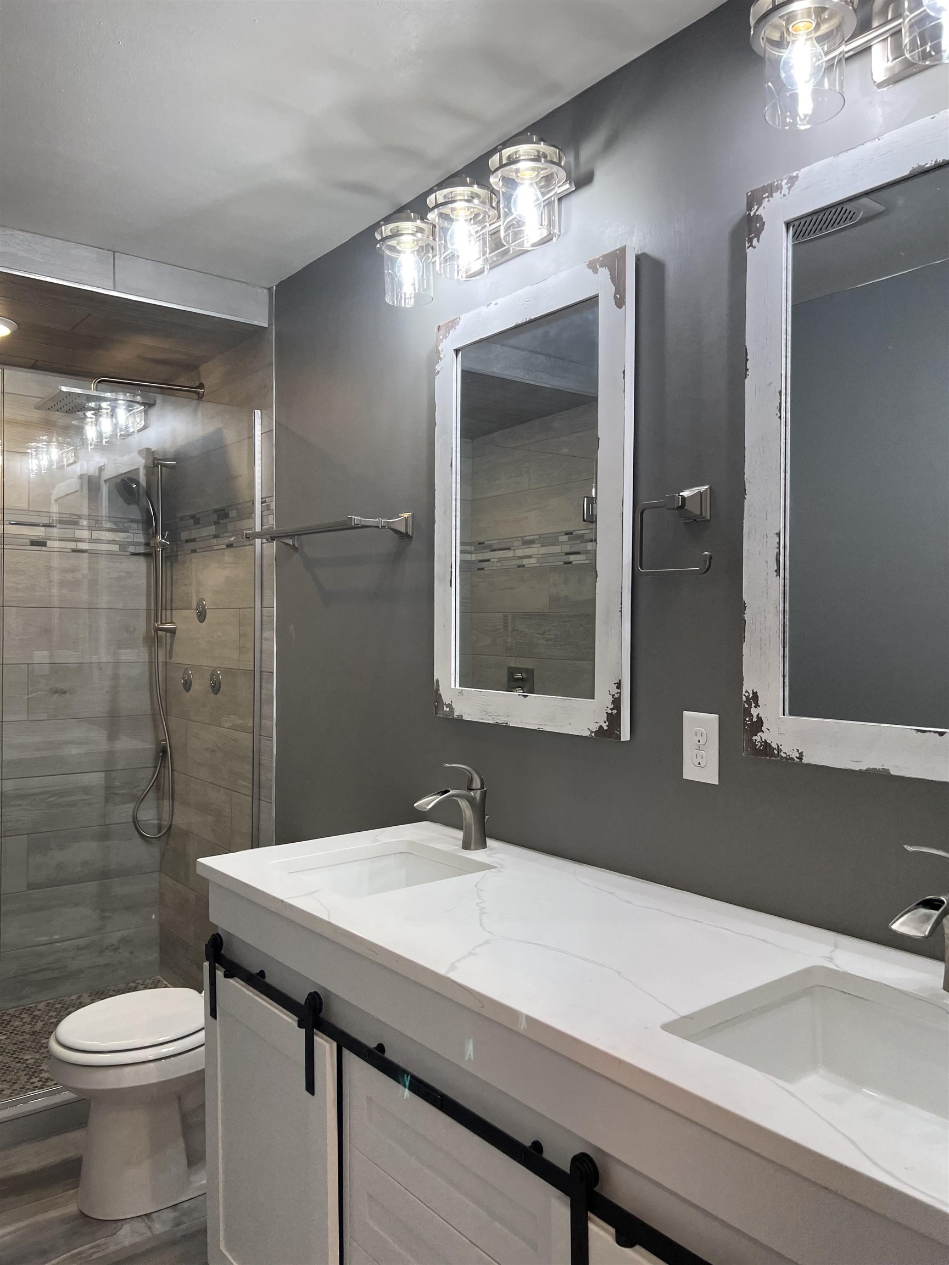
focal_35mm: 26
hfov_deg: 53.1
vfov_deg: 67.3
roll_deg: -0.7
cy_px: 632
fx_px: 950
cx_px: 474
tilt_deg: -0.9
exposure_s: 1/139
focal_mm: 5.7
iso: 64
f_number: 1.5
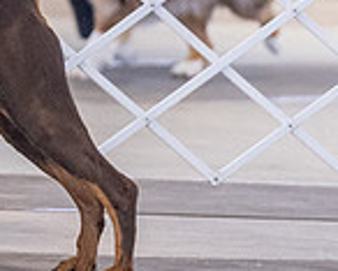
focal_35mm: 582
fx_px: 5826
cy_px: -178
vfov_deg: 2.7
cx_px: -212
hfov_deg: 3.3
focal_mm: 134
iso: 6400
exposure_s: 1/320
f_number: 3.5
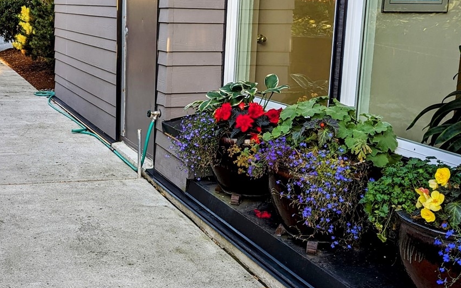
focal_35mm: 48
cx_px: 147
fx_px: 603
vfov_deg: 26.8
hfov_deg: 41.2
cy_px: 119
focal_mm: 6.81
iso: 39
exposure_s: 1/133
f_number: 1.85
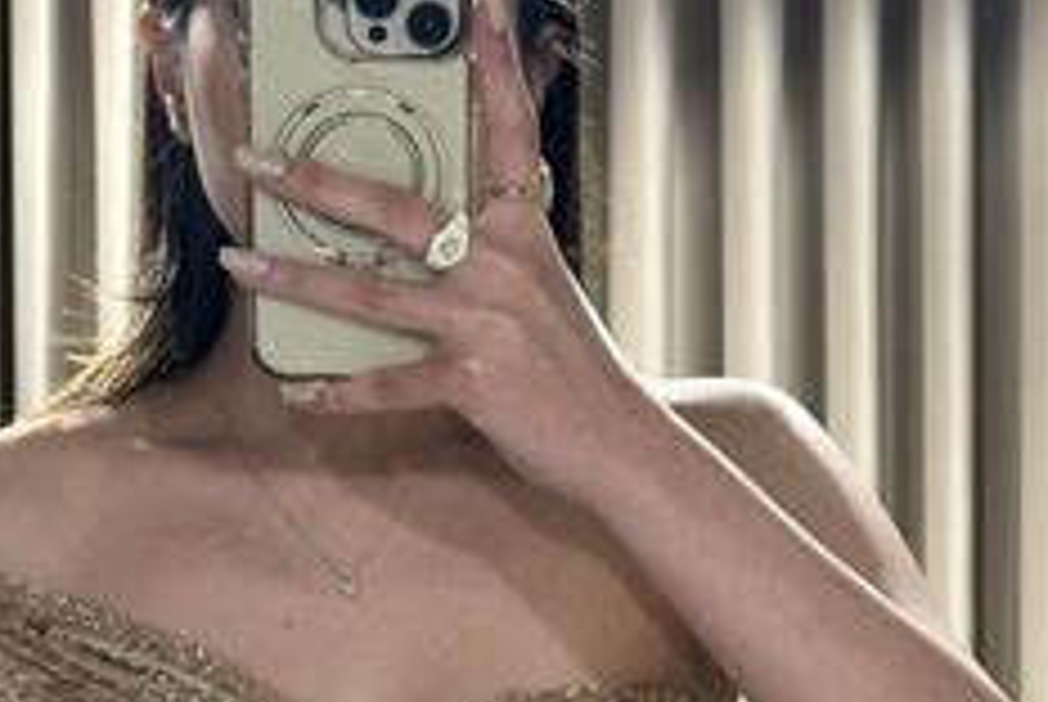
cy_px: 785
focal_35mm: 114
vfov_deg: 11.9
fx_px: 3323
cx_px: 387
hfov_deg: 17.9
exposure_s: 1/100
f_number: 1.78
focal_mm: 6.86
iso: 40
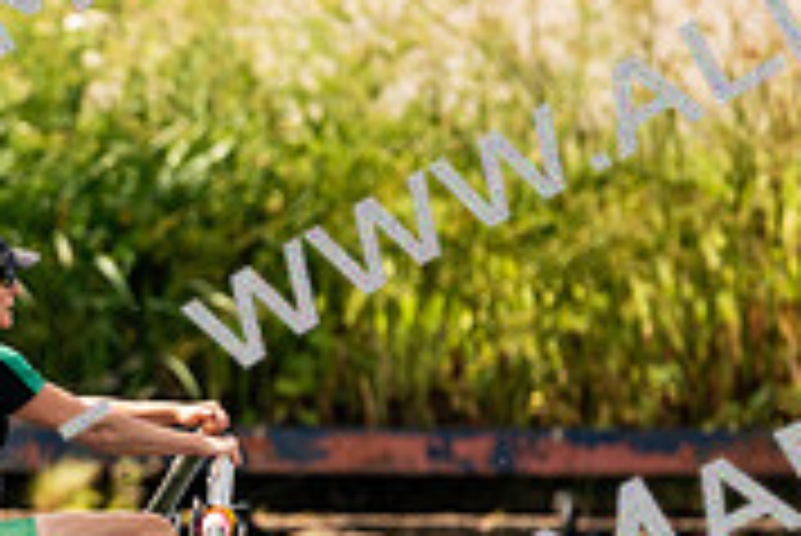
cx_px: -144
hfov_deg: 1.1
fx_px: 43555
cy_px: 444
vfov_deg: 0.7
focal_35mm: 1956
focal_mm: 600
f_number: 6.3
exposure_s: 1/2000
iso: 400
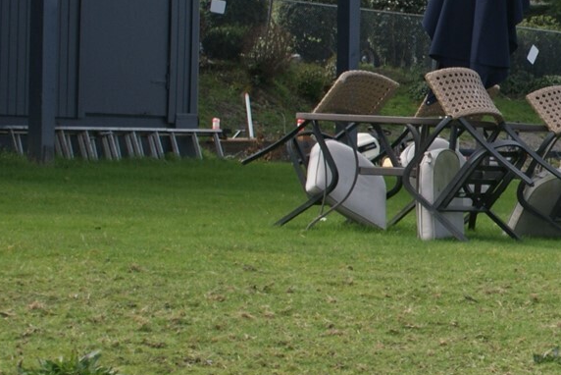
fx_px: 2424
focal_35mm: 155
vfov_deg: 8.8
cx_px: 807
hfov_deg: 12.6
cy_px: 111
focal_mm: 35
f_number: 10
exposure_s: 1/80
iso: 100
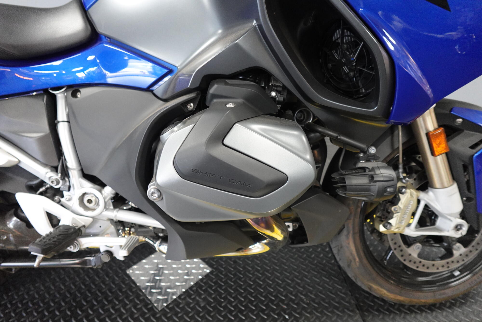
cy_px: 161
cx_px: 241
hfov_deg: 84.0
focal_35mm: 20
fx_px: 268
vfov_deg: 61.9
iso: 1250
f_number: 2
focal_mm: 7.6
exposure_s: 1/80
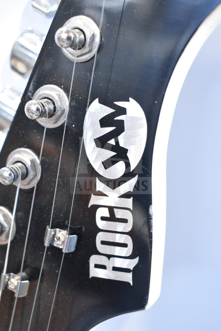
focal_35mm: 51
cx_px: 110
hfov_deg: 26.5
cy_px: 166
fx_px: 470
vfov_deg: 38.9
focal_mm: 34
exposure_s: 1/50
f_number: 4.5
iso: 2200
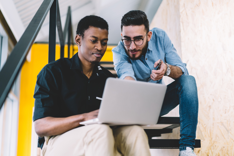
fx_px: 357
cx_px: 117
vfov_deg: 24.6
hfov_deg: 36.2
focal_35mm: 55
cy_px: 78
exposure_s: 1/100
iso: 400
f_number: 1.8
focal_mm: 55
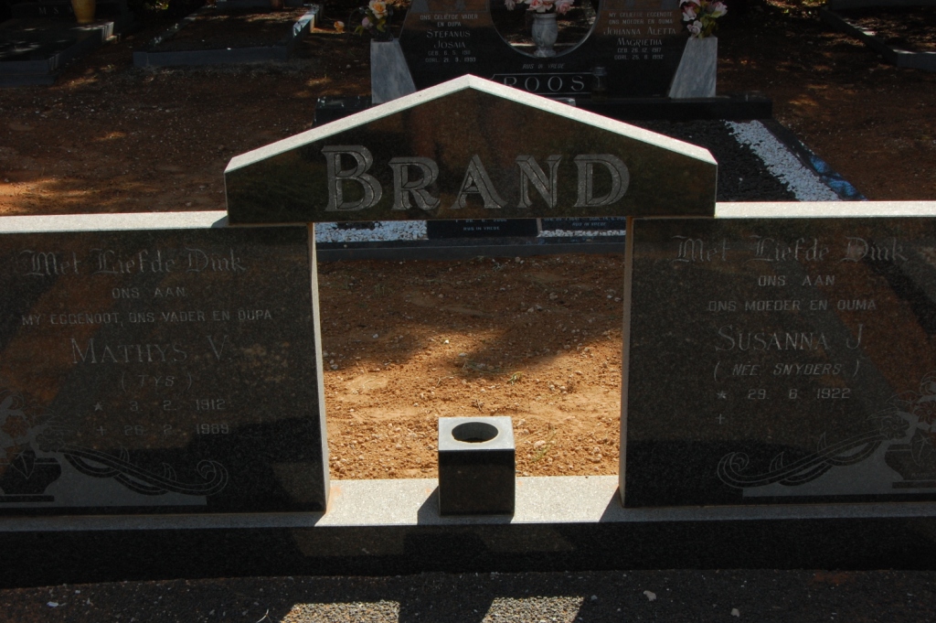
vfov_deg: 28.0
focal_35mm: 48
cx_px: 468
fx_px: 1247
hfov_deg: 41.1
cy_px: 312
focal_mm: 32
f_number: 18
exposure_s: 1/160
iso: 400
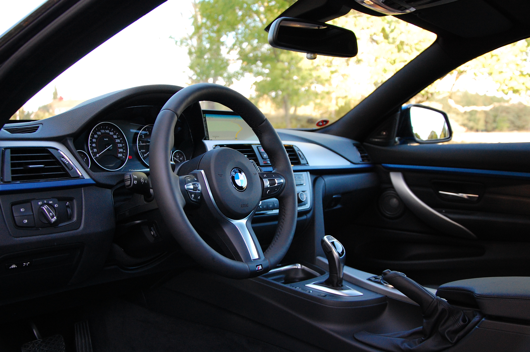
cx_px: 265
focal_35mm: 39
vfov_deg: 34.1
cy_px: 176
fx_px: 574
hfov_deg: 49.6
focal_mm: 26
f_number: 4
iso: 800
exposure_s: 1/200
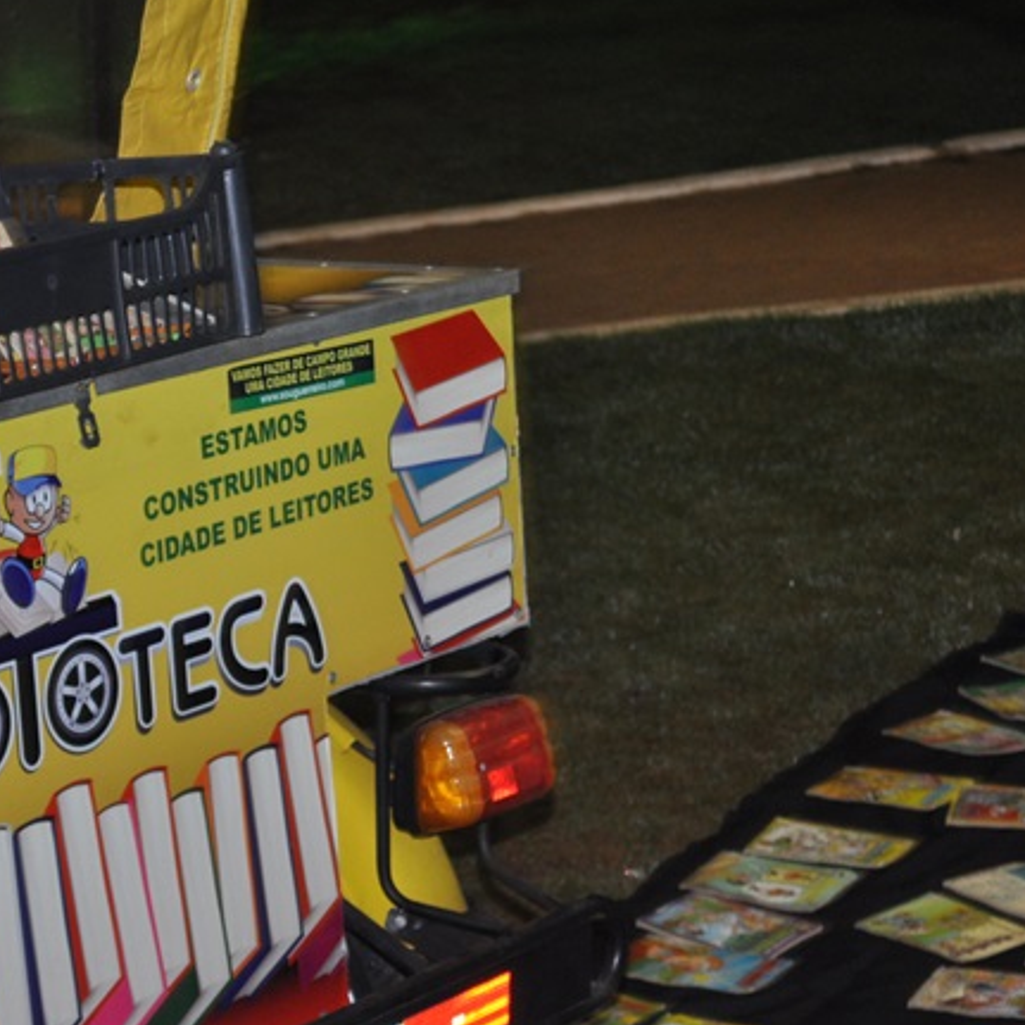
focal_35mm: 125
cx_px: 480
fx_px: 4185
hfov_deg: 14.0
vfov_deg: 14.0
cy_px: 480
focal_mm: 45
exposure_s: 1/60
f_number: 5.3
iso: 640
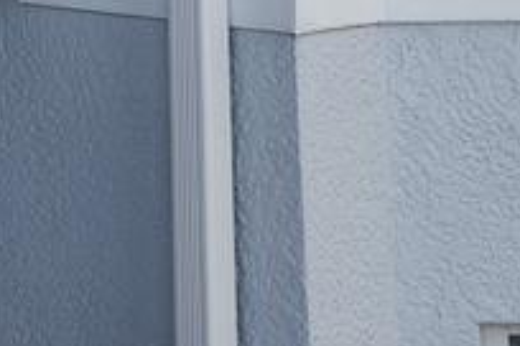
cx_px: 31
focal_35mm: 120
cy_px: -450
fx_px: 1733
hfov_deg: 16.8
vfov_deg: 10.1
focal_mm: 6.4
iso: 12
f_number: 1.8
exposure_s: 1/359
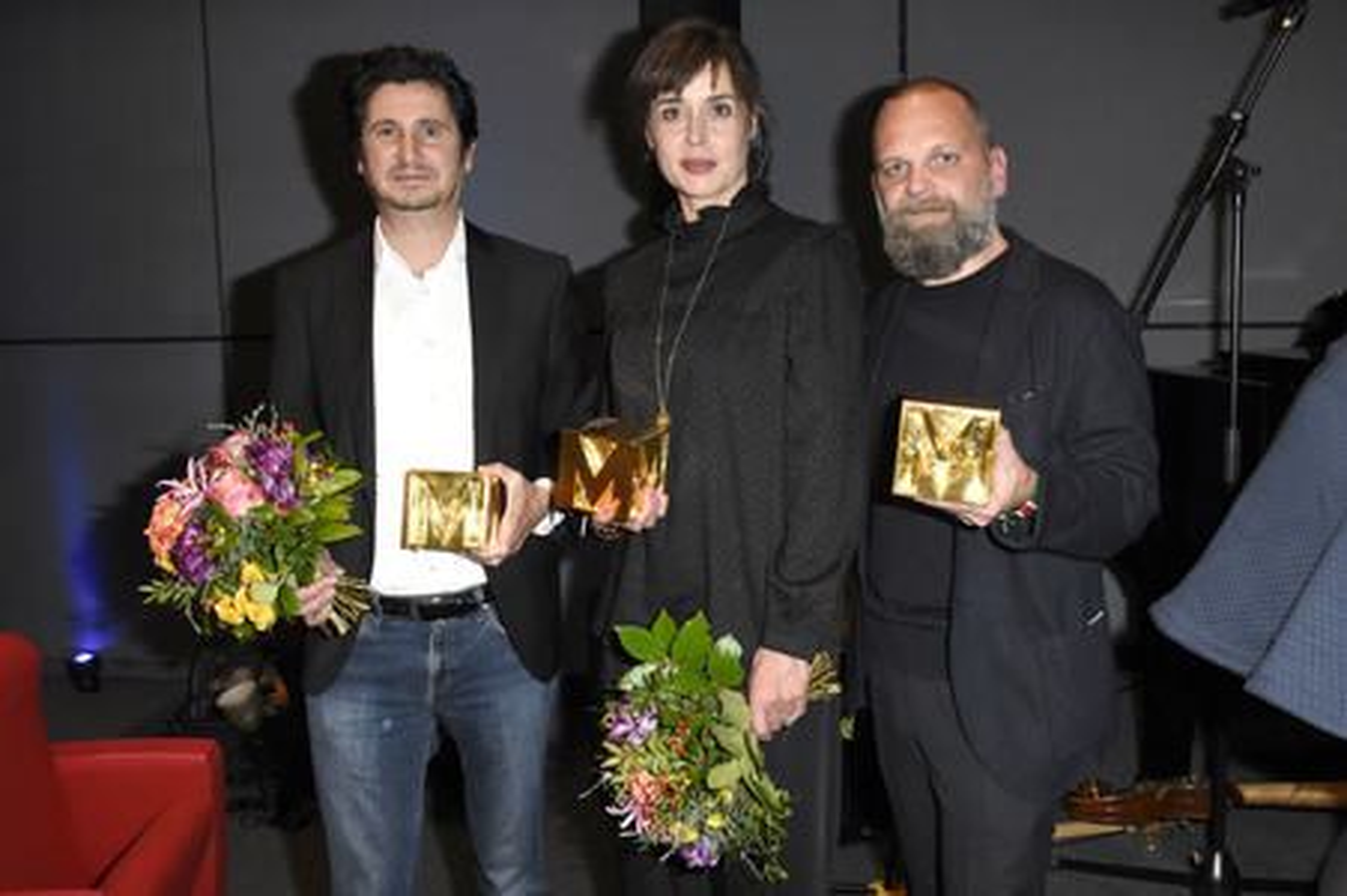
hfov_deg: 62.0
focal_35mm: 30
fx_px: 1122
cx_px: 674
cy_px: 448
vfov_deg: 43.5
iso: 3200
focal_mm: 20
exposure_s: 1/125
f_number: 6.3
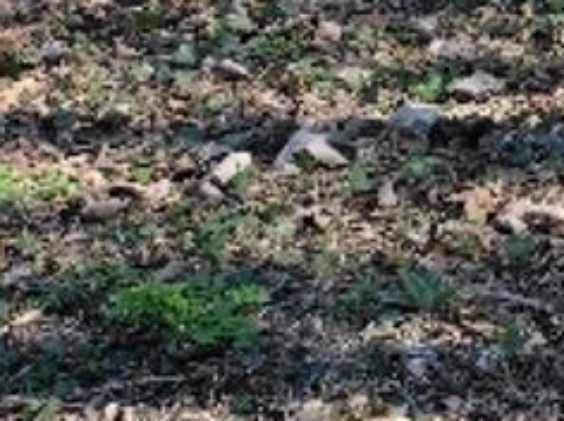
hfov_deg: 14.8
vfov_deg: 12.4
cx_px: 1173
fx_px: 1724
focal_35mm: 106
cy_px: -401
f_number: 1.89
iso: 100
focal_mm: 5.43
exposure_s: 1/1078
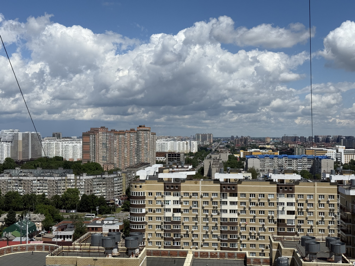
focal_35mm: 48
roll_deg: -0.7
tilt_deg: -0.9
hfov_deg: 39.7
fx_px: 492
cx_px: 178
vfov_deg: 30.3
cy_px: 133
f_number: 1.78
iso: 64
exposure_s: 1/11364
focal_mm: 6.76
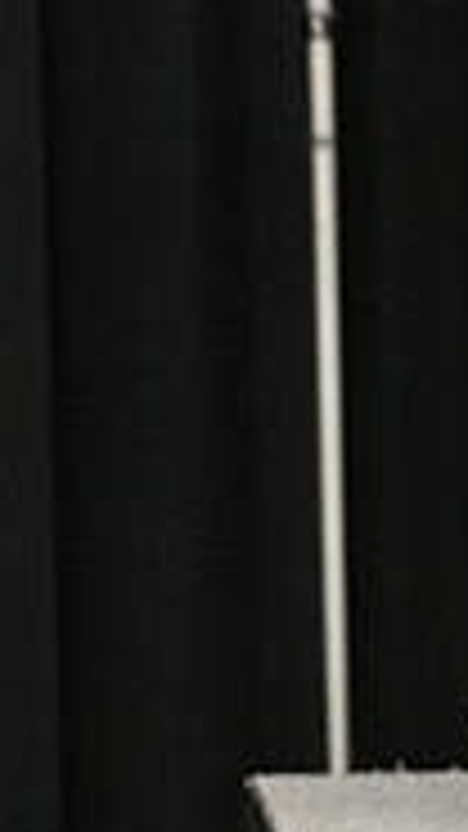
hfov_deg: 2.6
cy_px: 434
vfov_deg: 4.7
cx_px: -760
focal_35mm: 459
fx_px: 10131
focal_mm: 140
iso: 6400
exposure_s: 1/640
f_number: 2.8
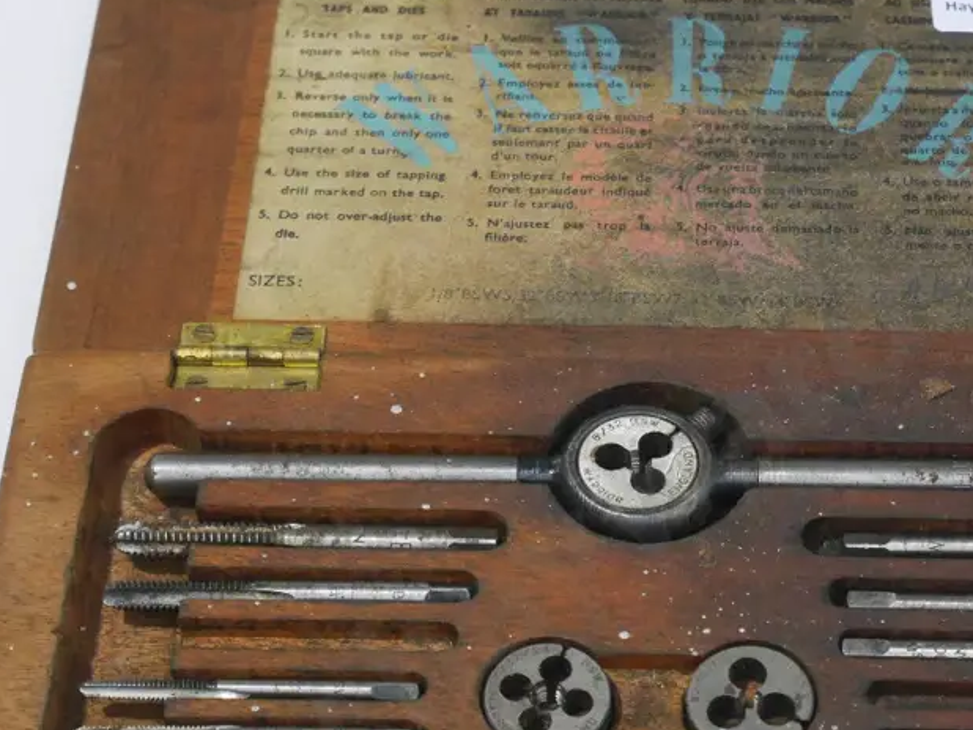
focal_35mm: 106
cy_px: 474
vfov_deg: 14.0
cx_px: 686
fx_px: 2981
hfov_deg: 18.5
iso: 3200
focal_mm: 32
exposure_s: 1/60
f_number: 5.6
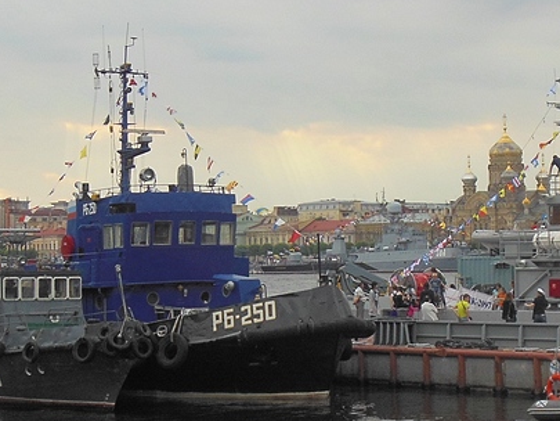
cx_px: 382
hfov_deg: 20.4
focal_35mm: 96
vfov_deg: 15.4
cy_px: 154
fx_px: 1553
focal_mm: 6.8
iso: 125
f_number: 3.6
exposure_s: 1/320
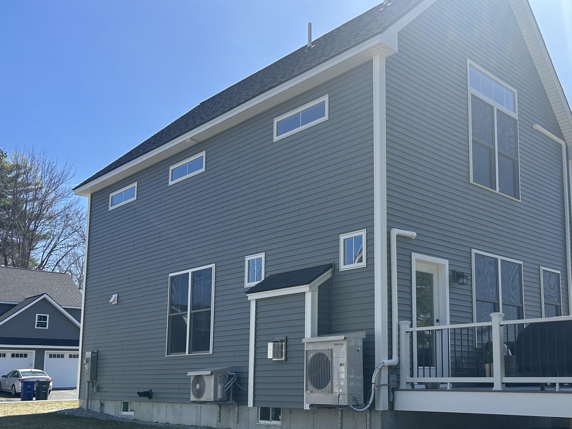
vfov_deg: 38.2
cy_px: 288
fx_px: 611
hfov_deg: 49.1
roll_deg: +1.1
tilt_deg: +7.5
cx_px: 391
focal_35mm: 37
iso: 50
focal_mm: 5.7
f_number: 1.5
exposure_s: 1/3077
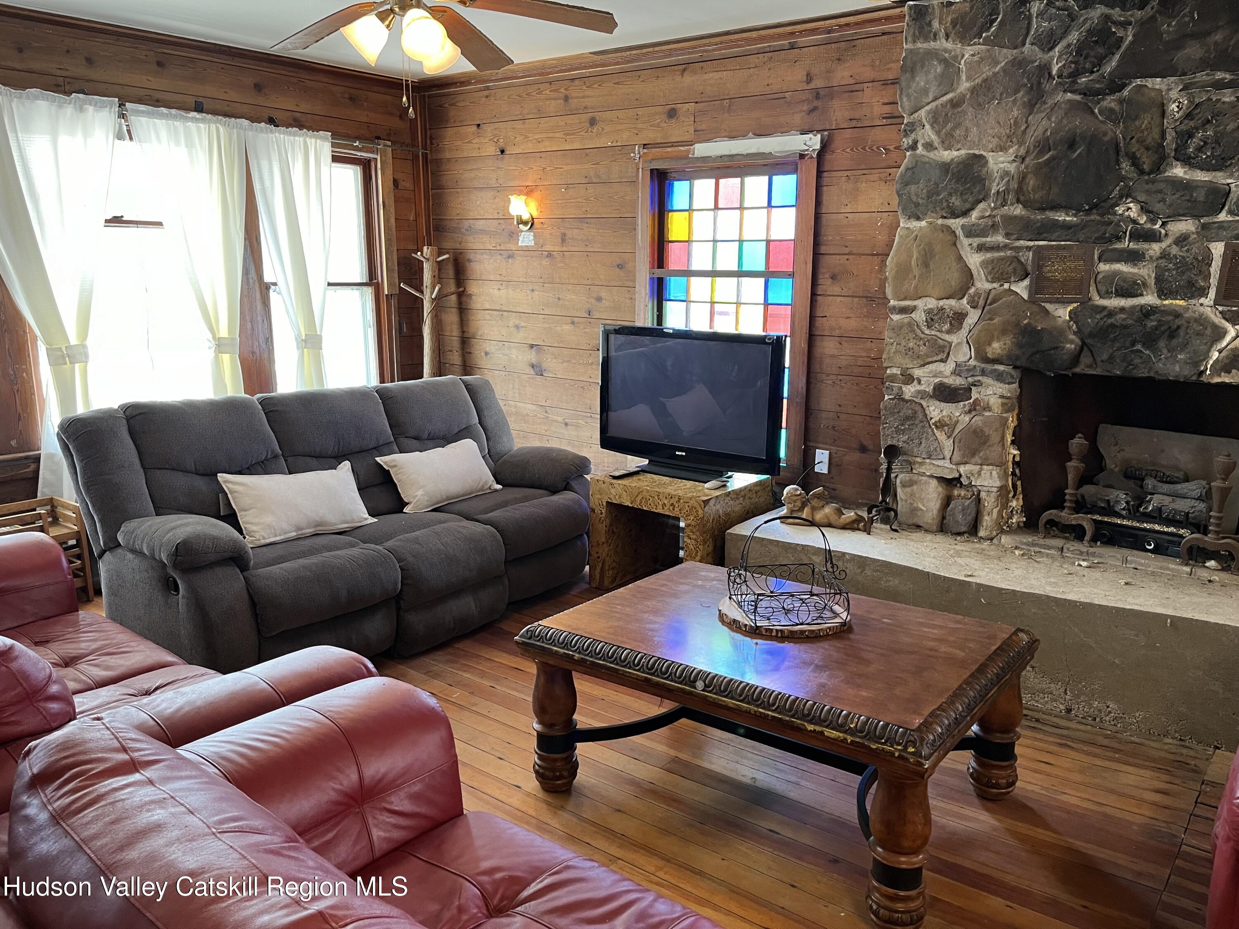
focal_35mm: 26
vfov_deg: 53.1
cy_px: 464
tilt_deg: -11.6
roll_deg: +0.7
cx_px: 620
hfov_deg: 67.3
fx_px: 931
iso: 125
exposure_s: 1/60
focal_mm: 5.1
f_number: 1.6
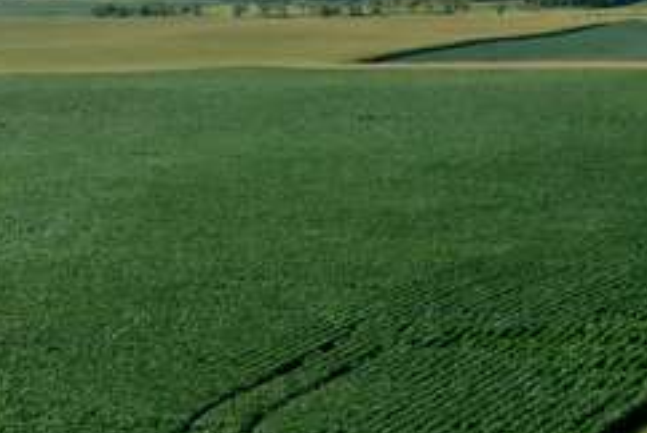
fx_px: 1871
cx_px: 460
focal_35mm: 104
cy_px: -48
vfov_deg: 12.9
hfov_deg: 19.5
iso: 100
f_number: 11
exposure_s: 1/120
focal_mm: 10.26
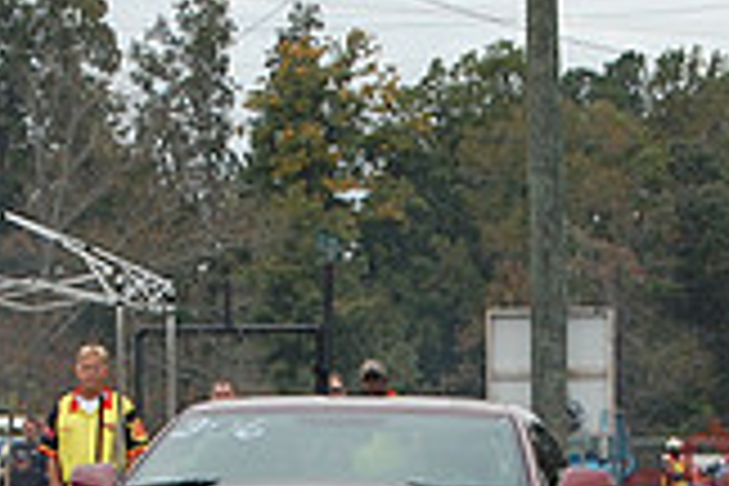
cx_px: 459
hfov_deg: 7.0
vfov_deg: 4.6
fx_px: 5989
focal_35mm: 296
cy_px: 652
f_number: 5.6
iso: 400
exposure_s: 1/800
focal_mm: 55
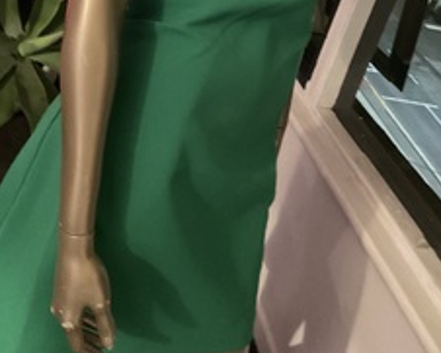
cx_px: 193
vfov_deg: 28.9
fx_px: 653
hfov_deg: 37.3
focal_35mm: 50
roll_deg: -16.1
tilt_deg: -20.4
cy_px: 25
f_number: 1.8
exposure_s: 1/20
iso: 500
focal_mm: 3
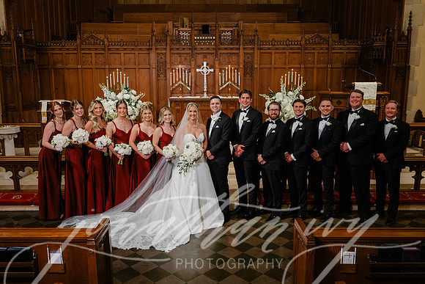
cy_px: 142
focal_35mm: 31
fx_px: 361
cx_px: 208
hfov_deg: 61.0
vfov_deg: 42.9
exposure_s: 1/160
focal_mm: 29.5
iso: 2000
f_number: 2.8
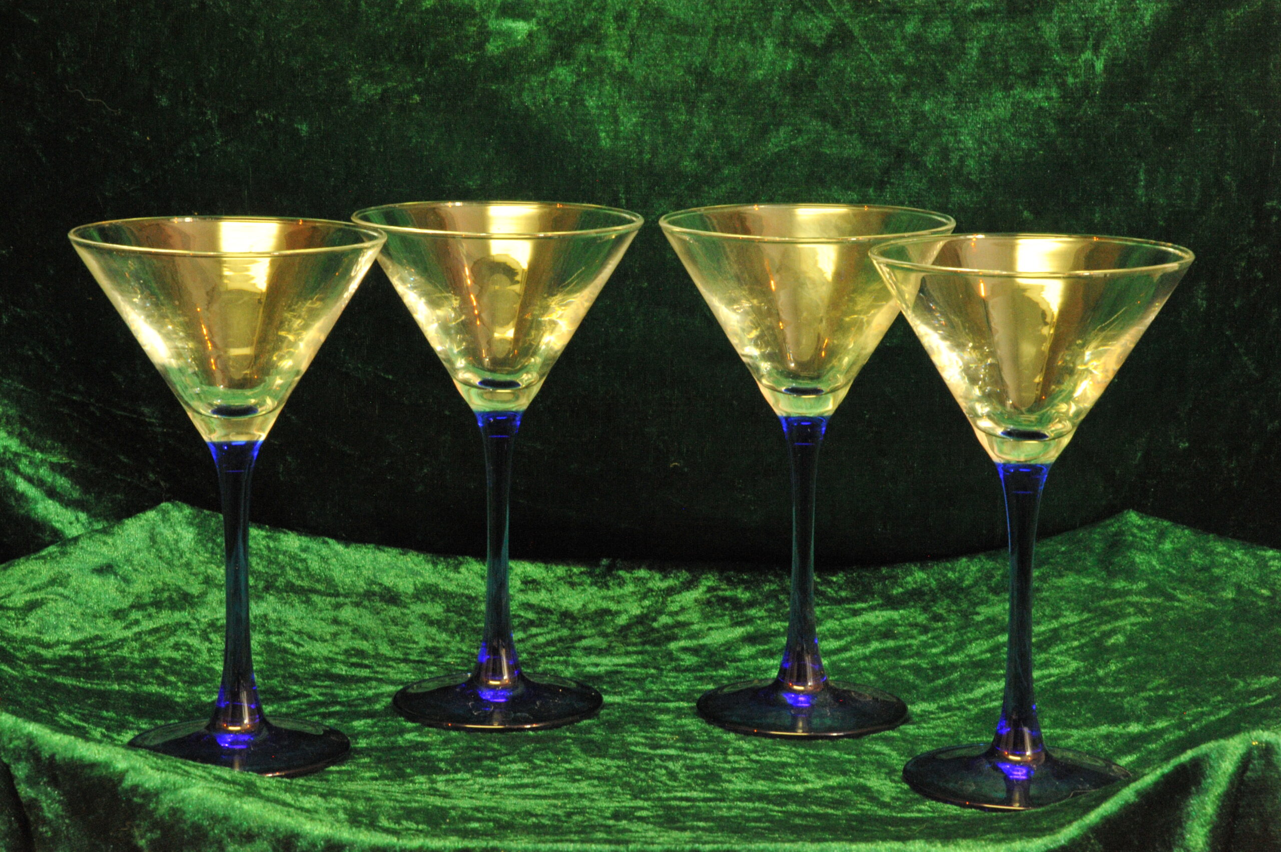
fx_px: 3733
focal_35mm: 105
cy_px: 426
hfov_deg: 19.5
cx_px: 640
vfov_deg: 13.0
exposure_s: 1/6
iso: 6400
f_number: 22
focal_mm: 105
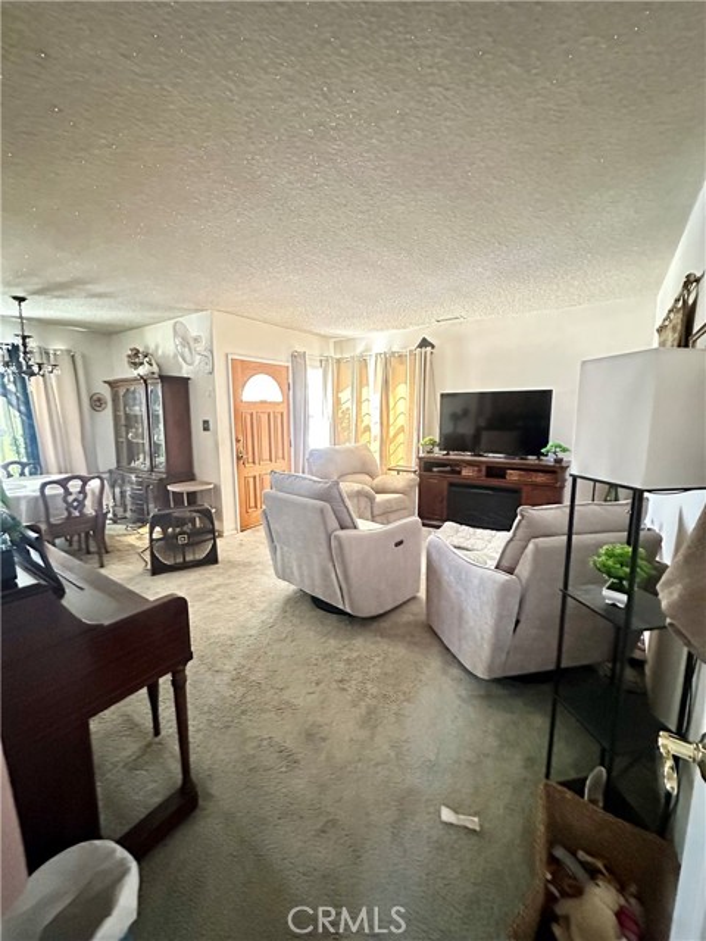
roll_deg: -0.8
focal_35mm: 14
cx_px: 353
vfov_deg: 102.1
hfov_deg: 85.7
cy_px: 470
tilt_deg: -6.6
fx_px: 381
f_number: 2.2
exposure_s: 1/30
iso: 1600
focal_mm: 2.22
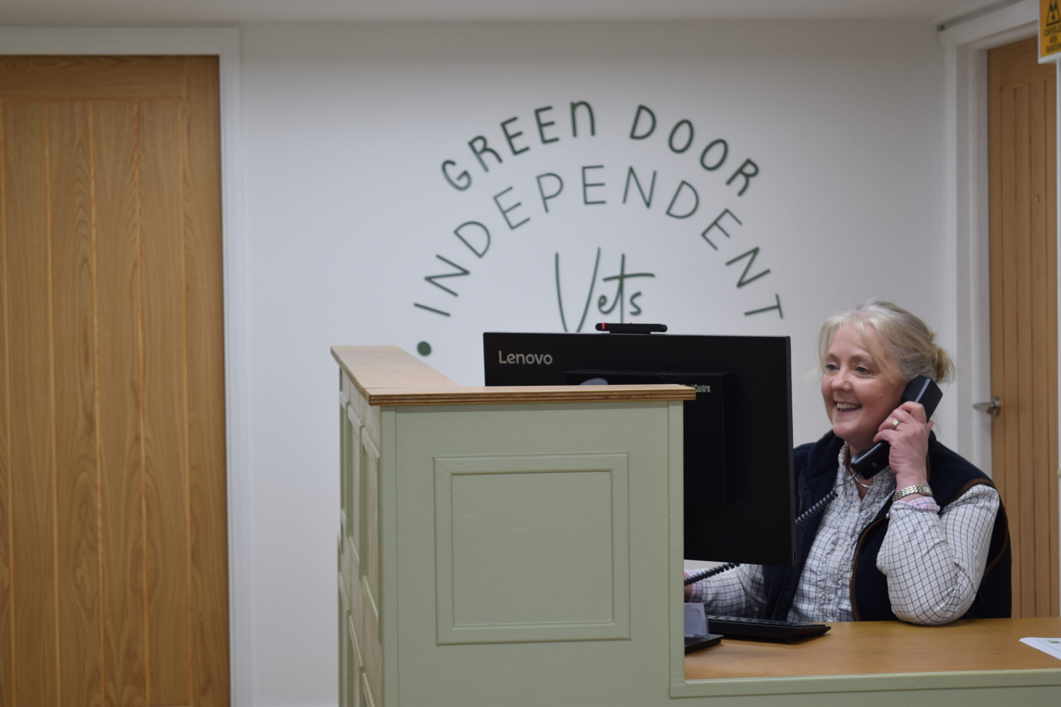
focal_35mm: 82
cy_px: 354
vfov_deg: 16.6
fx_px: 2431
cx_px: 530
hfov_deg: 24.6
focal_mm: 55
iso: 100
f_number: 6.3
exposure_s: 1/30
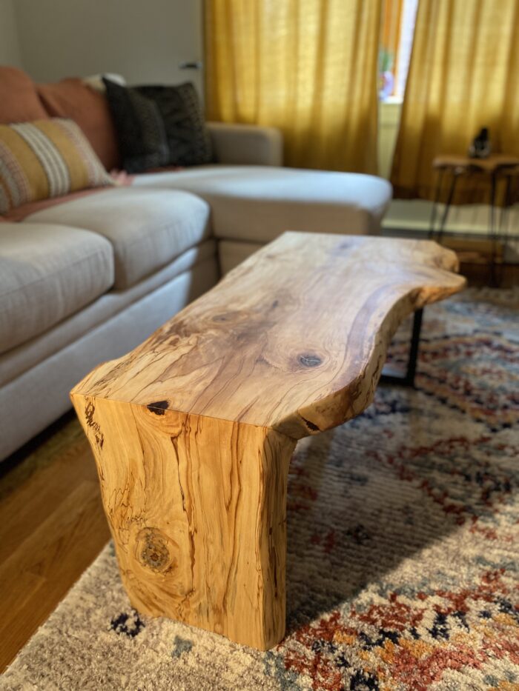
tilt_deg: -24.9
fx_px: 520
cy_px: 346
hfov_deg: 53.1
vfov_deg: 67.3
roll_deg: +1.3
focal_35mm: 26
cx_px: 260
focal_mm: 4.25
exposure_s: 1/60
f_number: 1.8
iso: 250
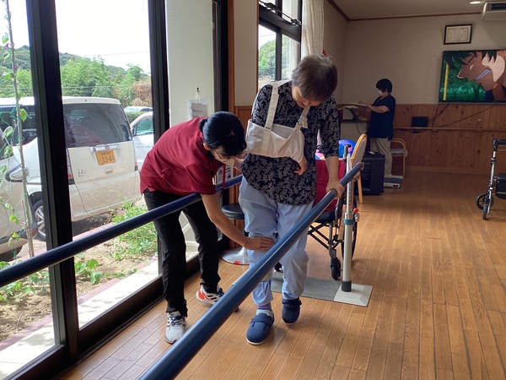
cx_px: 253
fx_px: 453
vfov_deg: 45.4
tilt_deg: -7.7
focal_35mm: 31
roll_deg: +0.9
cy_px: 190
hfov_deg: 58.4
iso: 32
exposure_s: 1/100
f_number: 2.4
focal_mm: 3.3
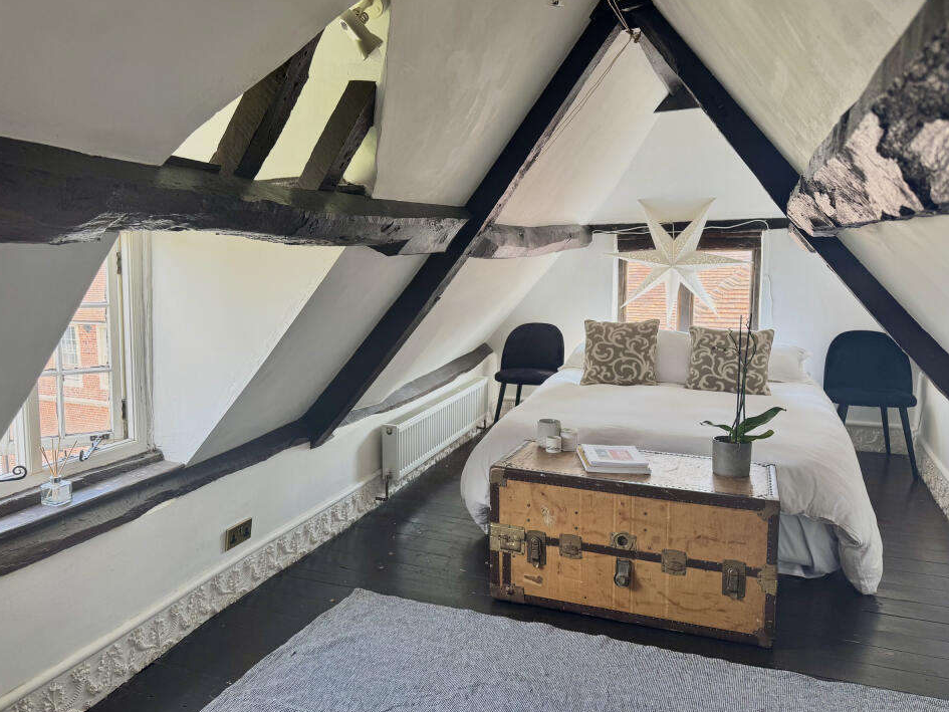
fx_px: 713
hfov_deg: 67.3
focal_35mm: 26
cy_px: 339
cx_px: 452
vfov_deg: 53.1
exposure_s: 1/121
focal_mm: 6.76
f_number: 1.78
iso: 64
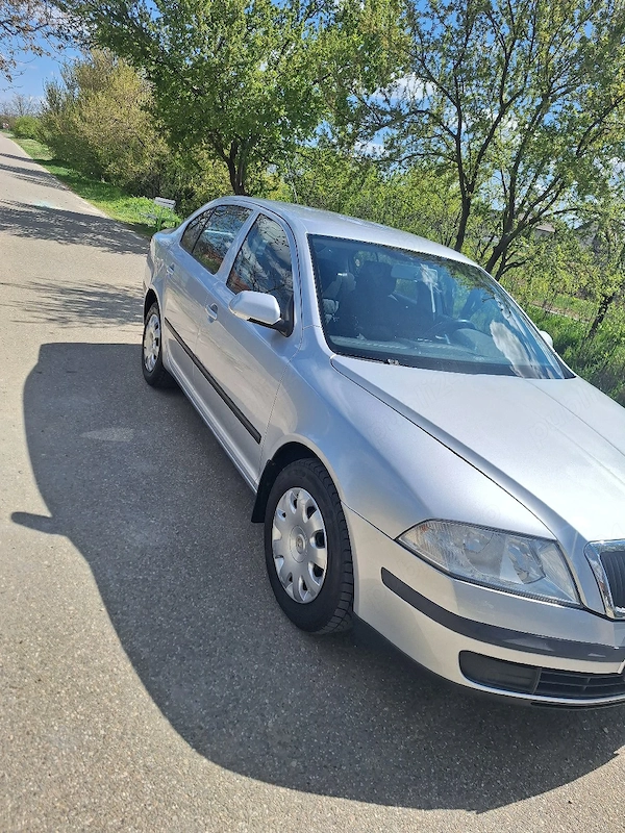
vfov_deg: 73.9
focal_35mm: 23
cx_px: 312
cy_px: 416
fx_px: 554
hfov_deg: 58.9
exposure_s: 1/3333
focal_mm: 5.54
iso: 40
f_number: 1.8
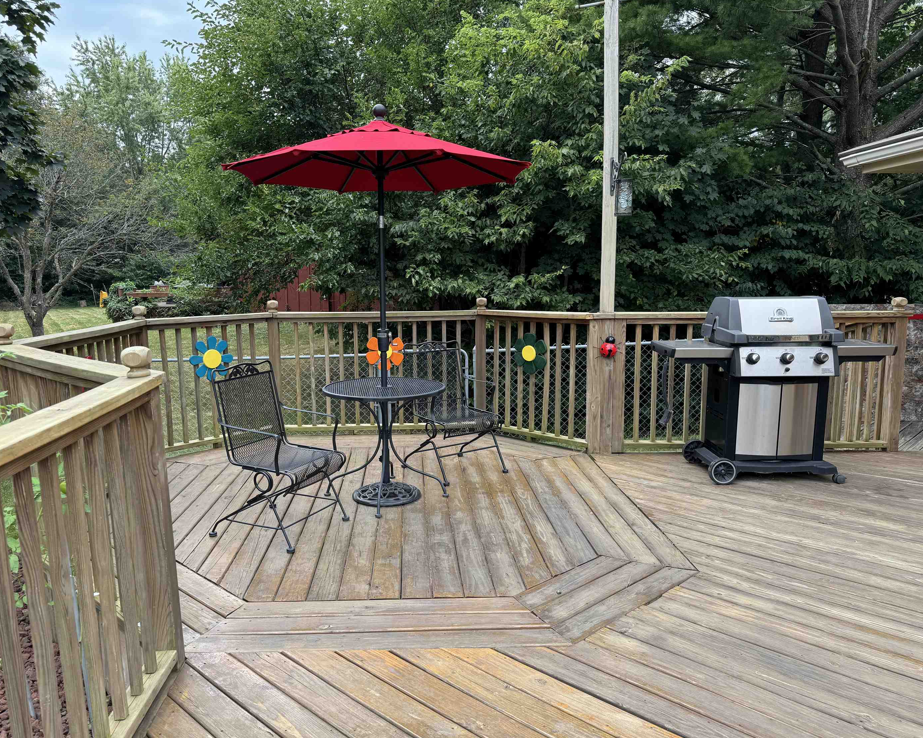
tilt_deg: -8.8
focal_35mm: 26
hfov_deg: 65.9
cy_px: 371
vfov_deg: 54.9
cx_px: 424
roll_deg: +0.2
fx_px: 710
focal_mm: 6.76
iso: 80
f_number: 1.78
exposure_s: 1/782
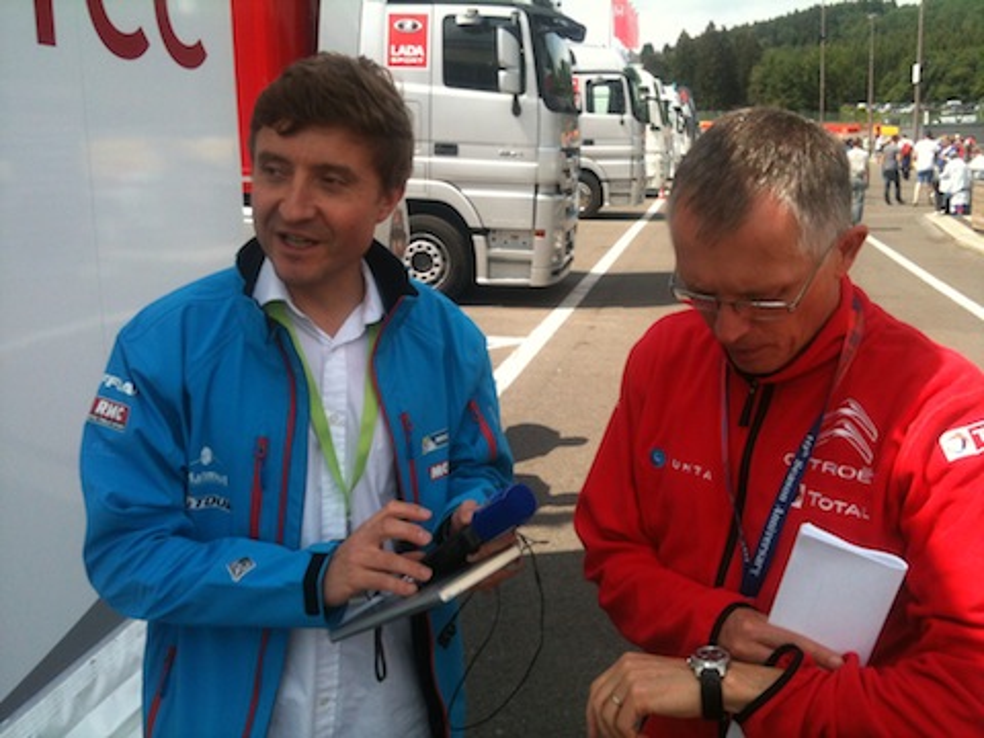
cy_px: 369
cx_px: 492
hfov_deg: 52.6
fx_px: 995
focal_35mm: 35
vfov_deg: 40.7
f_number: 2.8
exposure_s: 1/732
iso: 64
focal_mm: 3.85
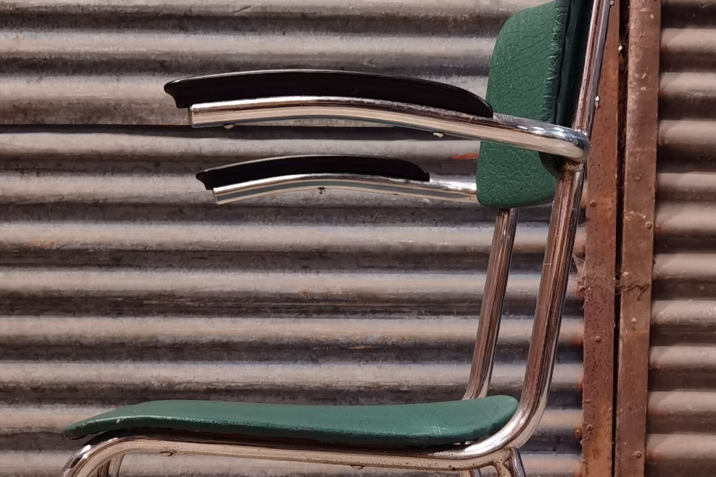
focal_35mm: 81
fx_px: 1611
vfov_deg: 16.5
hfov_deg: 25.1
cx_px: 392
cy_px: 488
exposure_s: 1/25
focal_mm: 6.71
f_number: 1.9
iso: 640
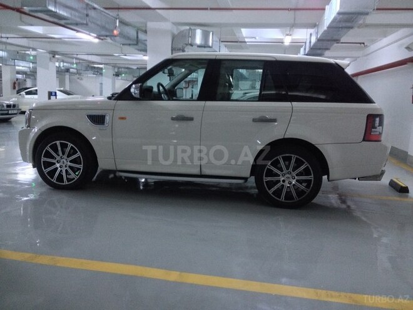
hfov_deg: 52.6
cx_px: 206
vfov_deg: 40.7
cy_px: 155
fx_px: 418
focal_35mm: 35
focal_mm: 4.28
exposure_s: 1/17
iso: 400
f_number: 2.4
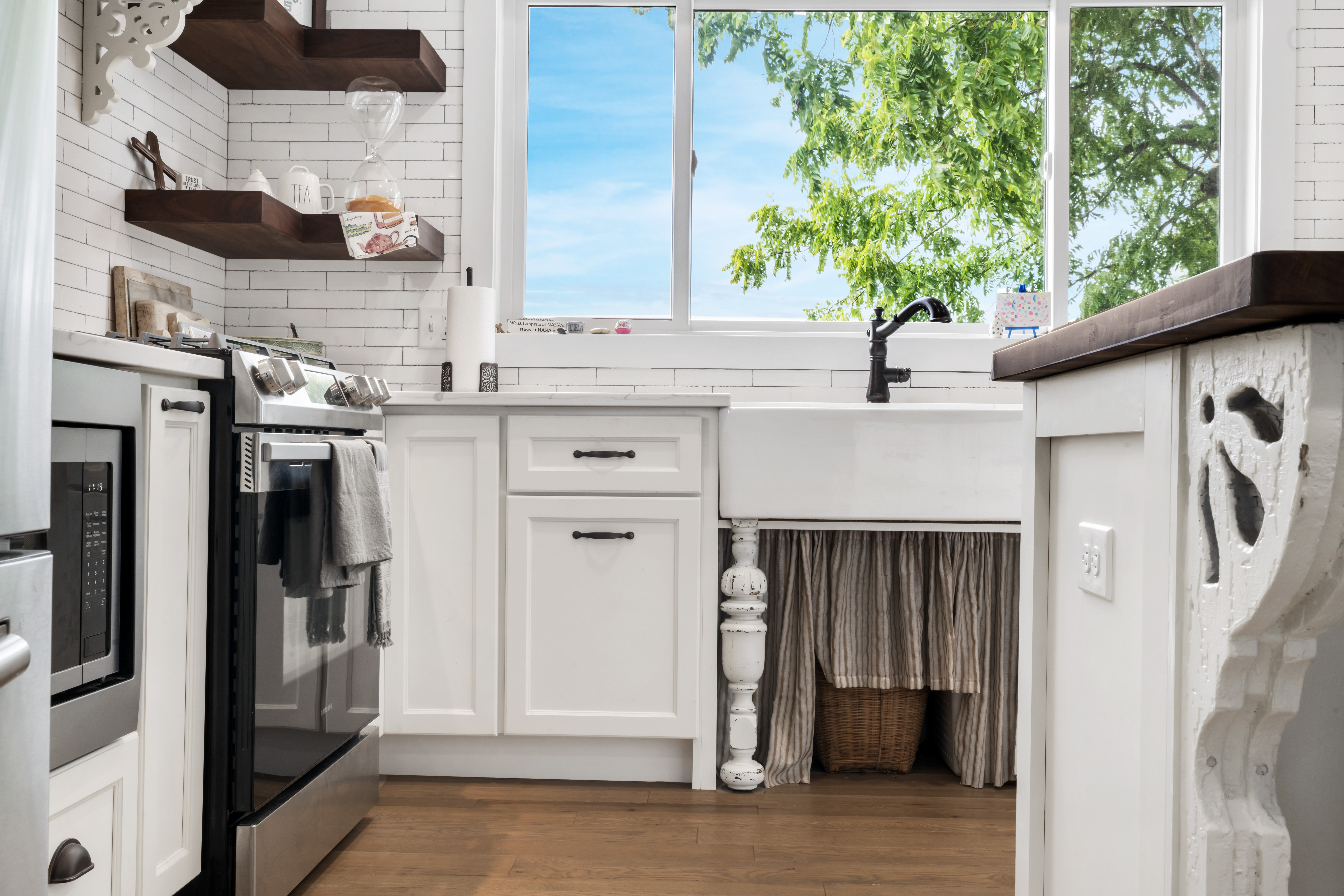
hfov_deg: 54.4
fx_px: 1307
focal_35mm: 35
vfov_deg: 37.8
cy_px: 448
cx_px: 672
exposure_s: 1/4
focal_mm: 35
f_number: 16
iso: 320
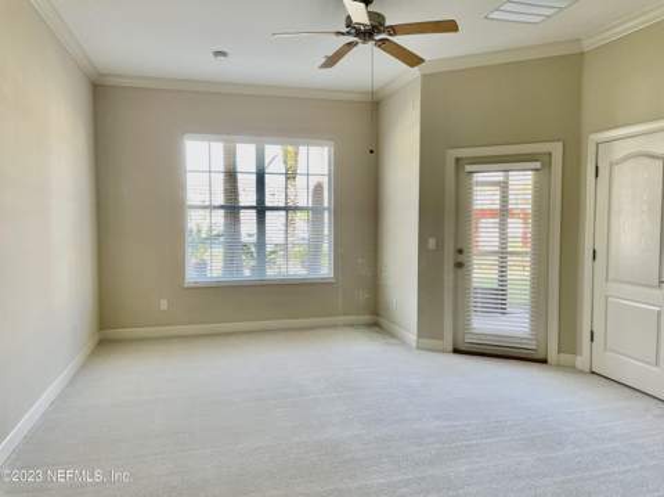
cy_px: 248
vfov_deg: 53.0
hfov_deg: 67.4
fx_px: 498
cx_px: 332
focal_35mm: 26
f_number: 1.6
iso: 80
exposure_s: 1/121
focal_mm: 4.2
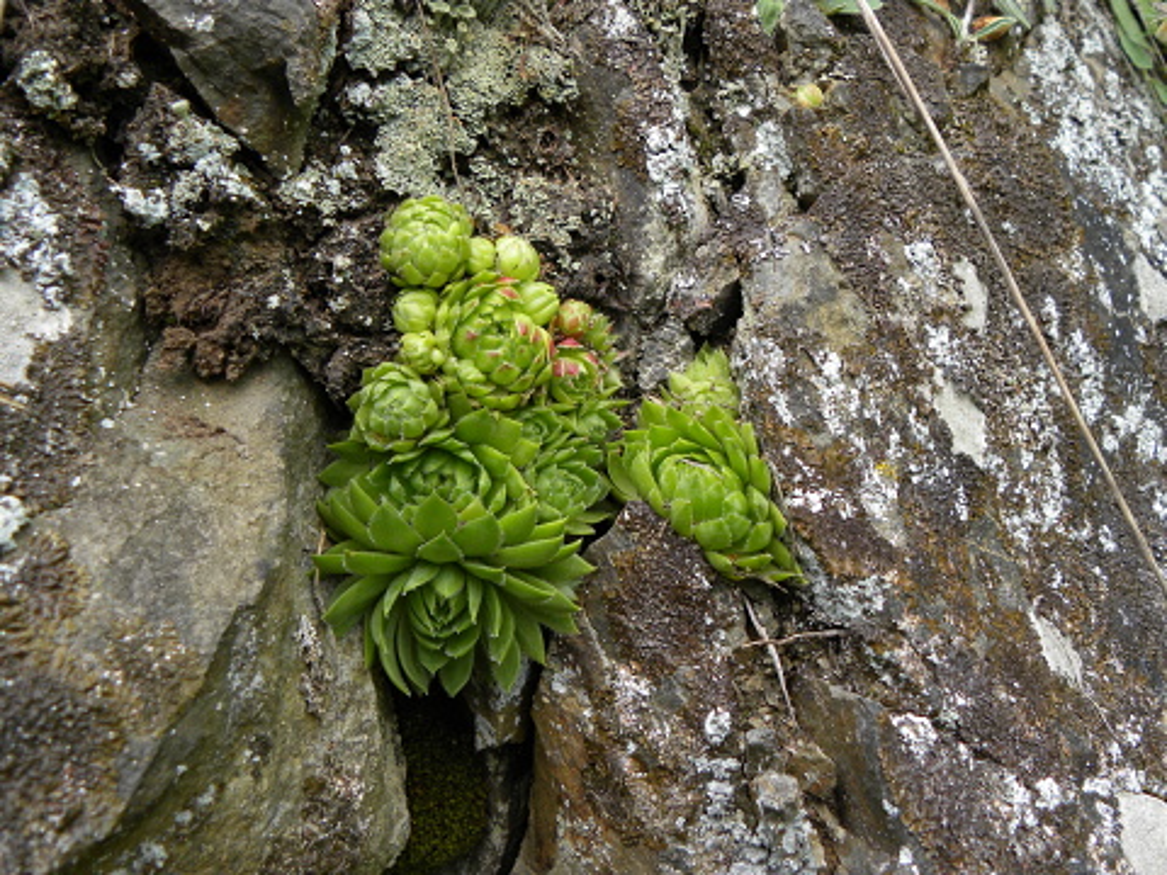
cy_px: 438
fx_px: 1247
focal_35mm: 37
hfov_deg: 50.1
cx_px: 584
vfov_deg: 38.7
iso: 64
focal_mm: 6.6
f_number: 3.2
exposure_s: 1/92.7
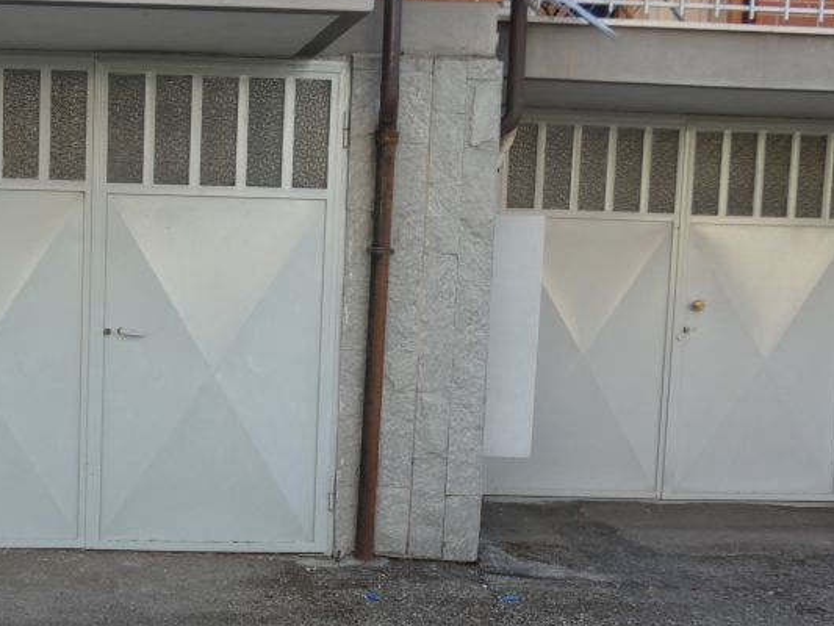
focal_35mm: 60
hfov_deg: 31.2
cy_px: 438
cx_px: 146
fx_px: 1446
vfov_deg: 24.3
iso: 80
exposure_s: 1/160
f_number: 3.4
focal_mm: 5.8
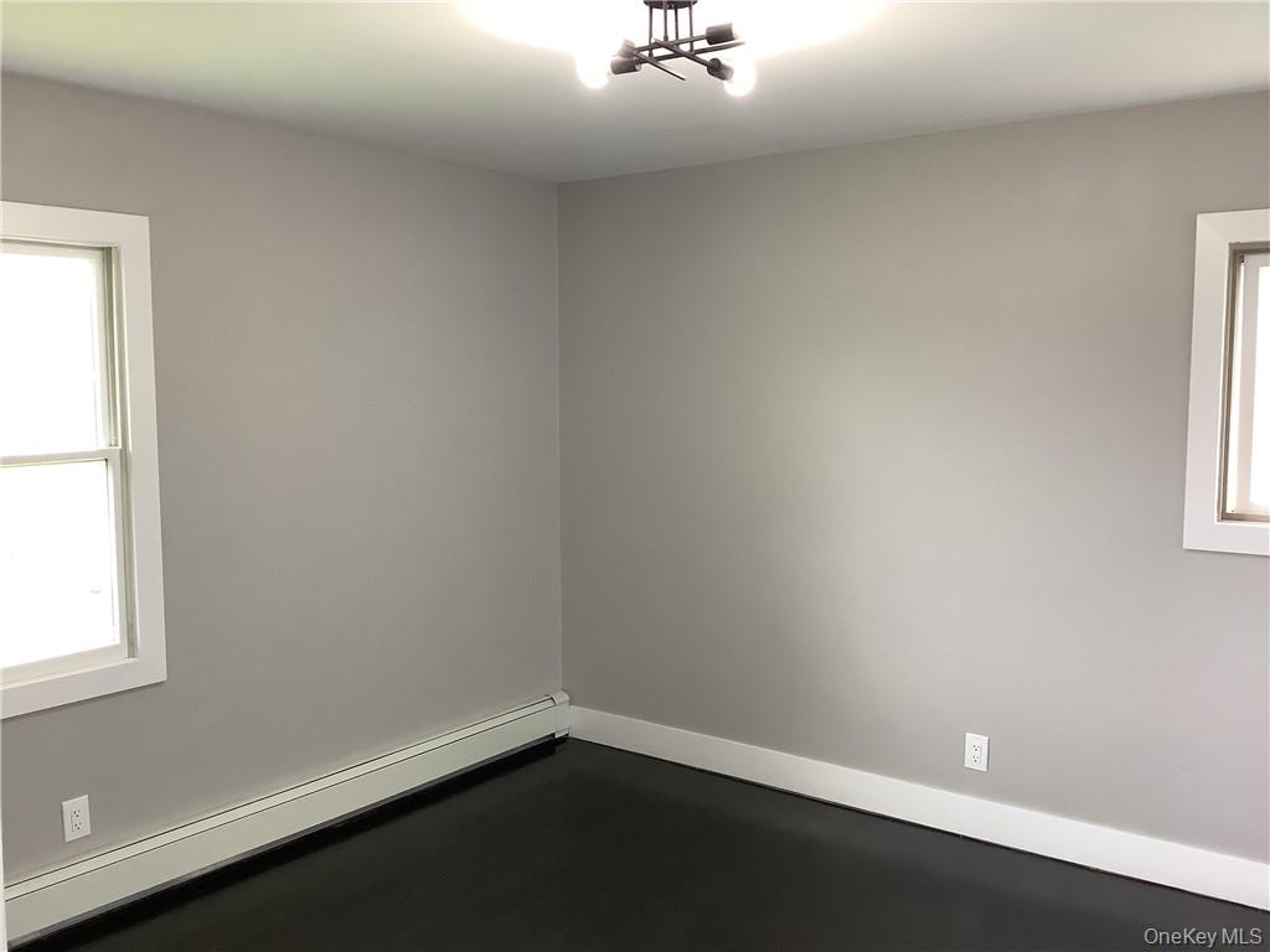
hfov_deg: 58.4
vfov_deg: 45.4
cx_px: 635
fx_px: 1137
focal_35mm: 31
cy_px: 476
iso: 160
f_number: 2.4
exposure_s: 1/60
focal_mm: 3.3
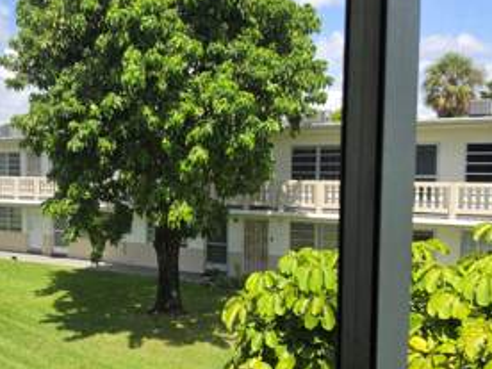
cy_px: 207
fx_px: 569
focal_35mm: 40
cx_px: 112
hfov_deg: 44.9
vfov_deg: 35.9
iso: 64
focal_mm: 6.5
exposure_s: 1/2082
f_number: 1.4
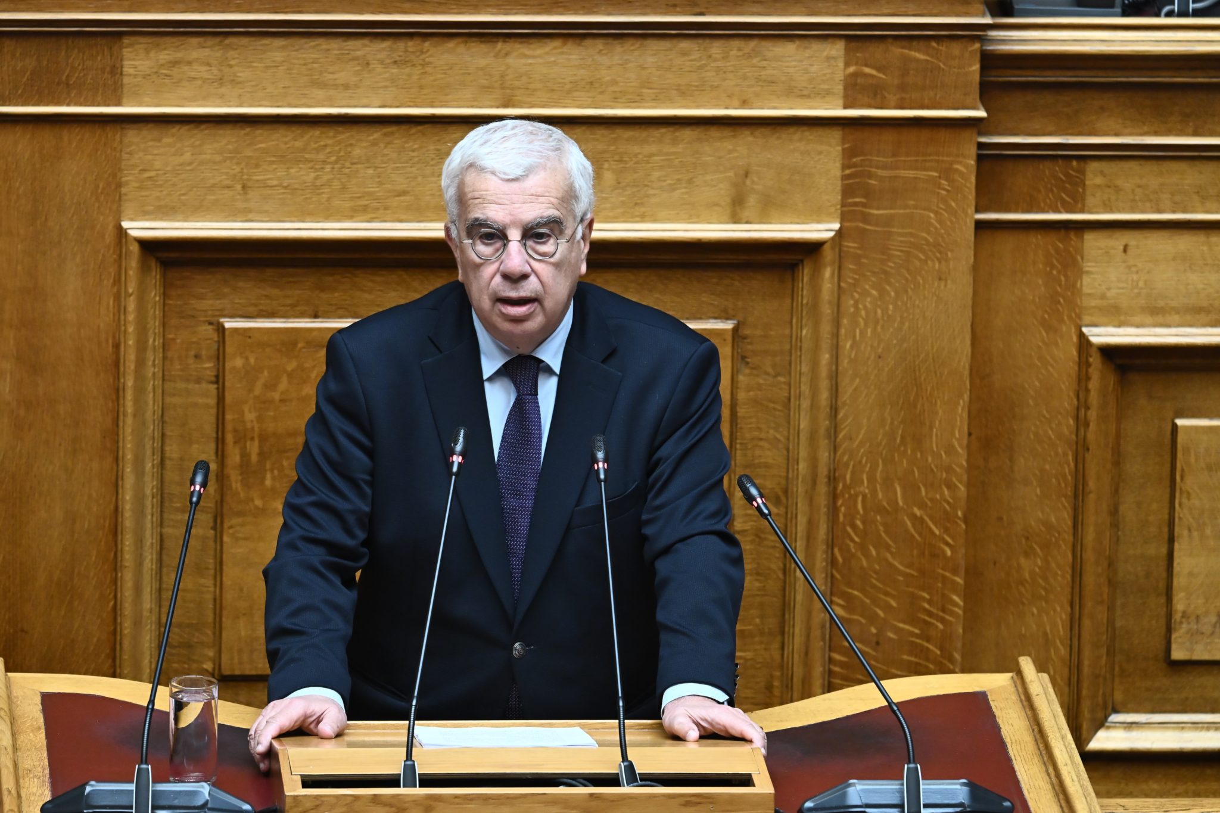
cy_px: 406
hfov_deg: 5.6
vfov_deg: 3.7
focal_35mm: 370
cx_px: 610
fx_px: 12537
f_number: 6
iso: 4500
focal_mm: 370
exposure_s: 1/250
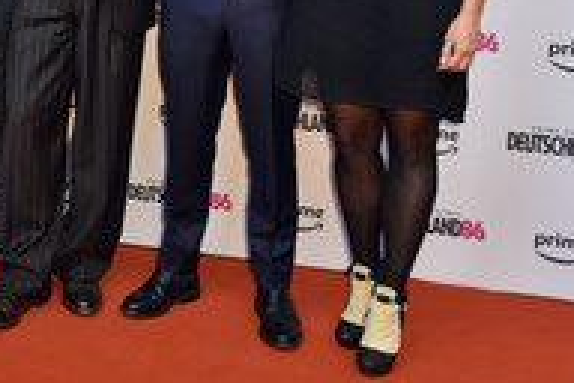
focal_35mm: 75
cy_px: -48
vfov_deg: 17.5
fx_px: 1196
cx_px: -61
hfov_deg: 25.0
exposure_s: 1/160
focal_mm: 32
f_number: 5.6
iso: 1000
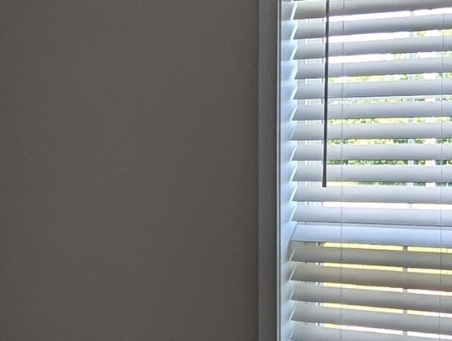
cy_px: 185
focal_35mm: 88
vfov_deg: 16.8
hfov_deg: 21.6
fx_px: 1151
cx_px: 31
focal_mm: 2.35
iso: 40
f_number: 2.2
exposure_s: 1/78.1
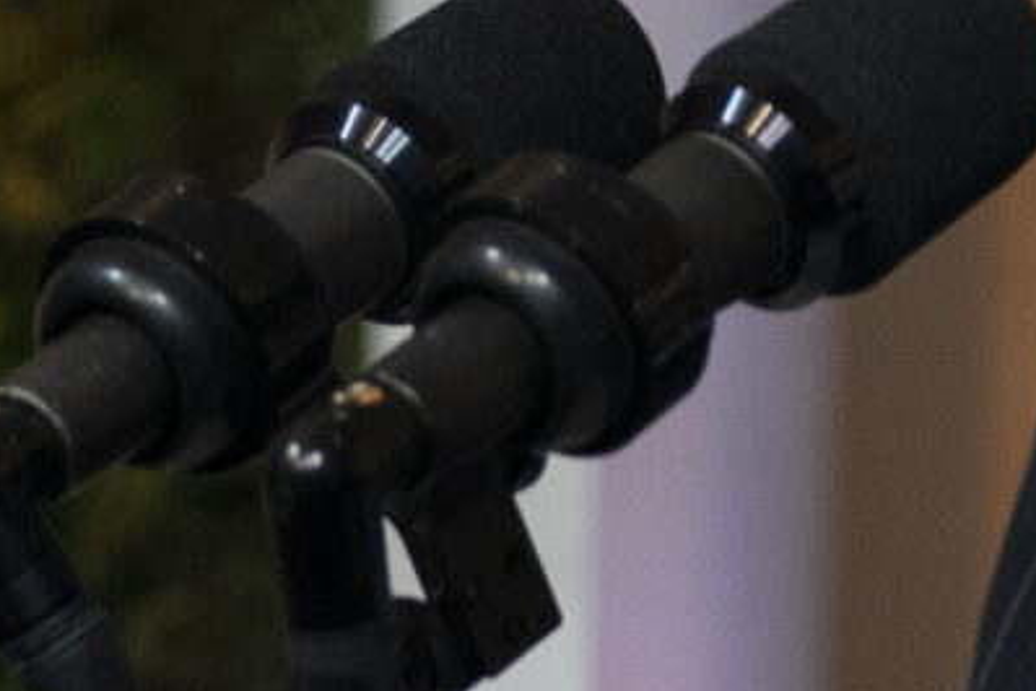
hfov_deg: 1.9
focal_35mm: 1084
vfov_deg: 1.3
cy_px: -139
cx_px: 1059
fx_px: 31193
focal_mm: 169
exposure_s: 1/250
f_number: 4
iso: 2000
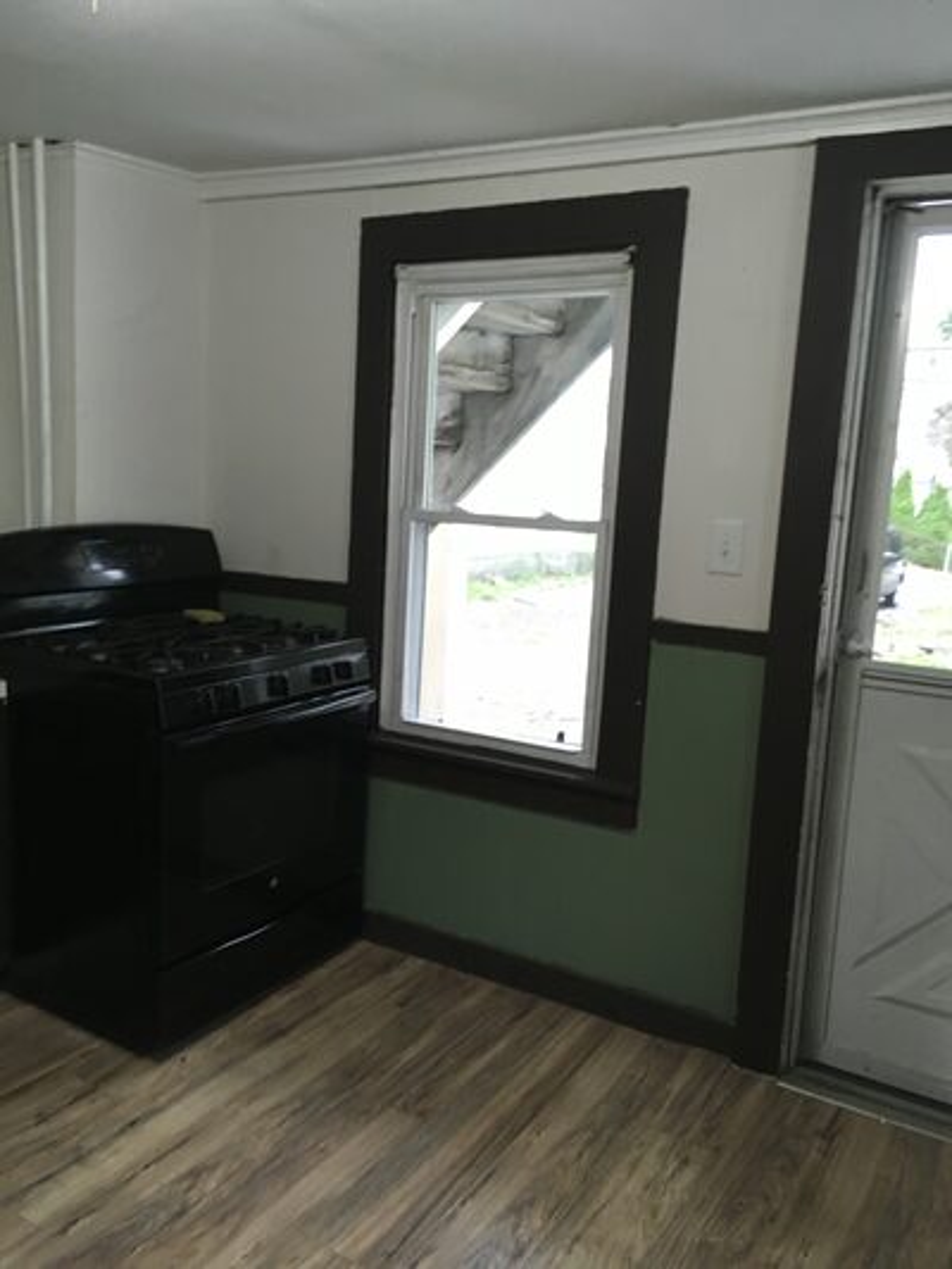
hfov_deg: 48.2
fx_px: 1063
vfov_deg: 61.6
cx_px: 476
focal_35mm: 29
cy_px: 634
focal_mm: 4.15
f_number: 2.2
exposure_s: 1/30
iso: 125
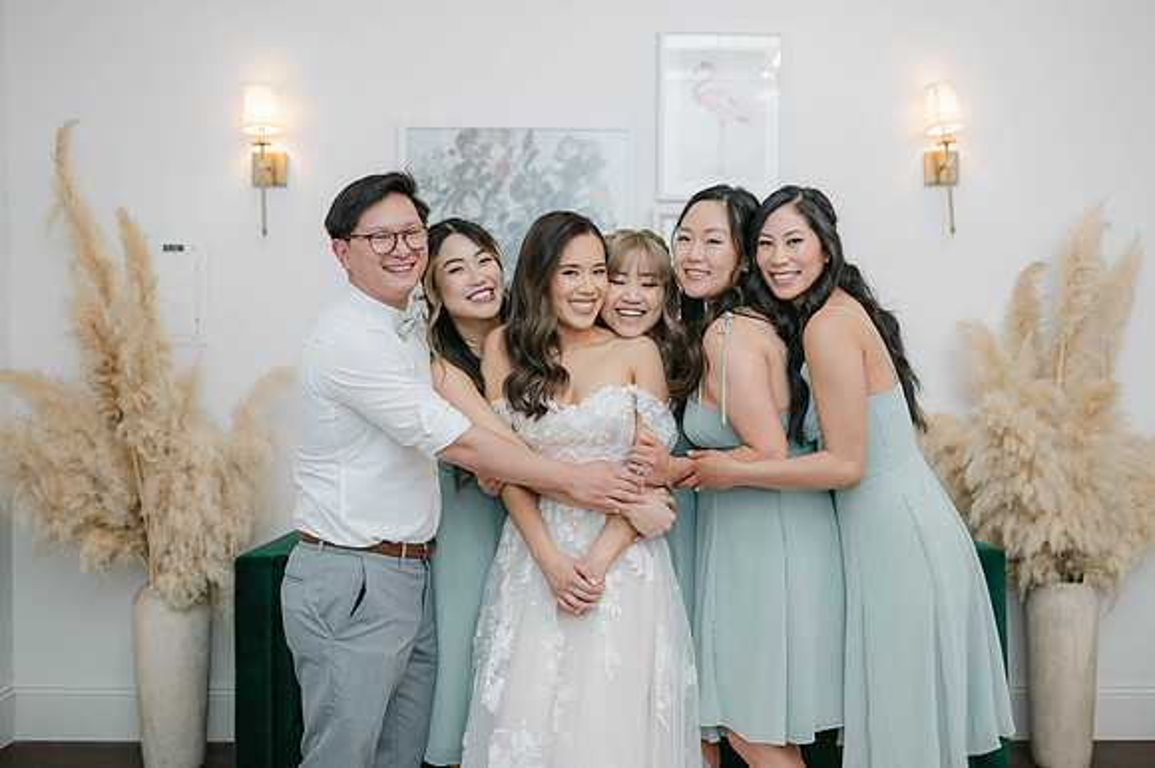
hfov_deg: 52.7
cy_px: 384
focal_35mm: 36
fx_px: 1166
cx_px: 590
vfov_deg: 36.5
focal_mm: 35
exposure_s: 1/125
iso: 100
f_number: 2
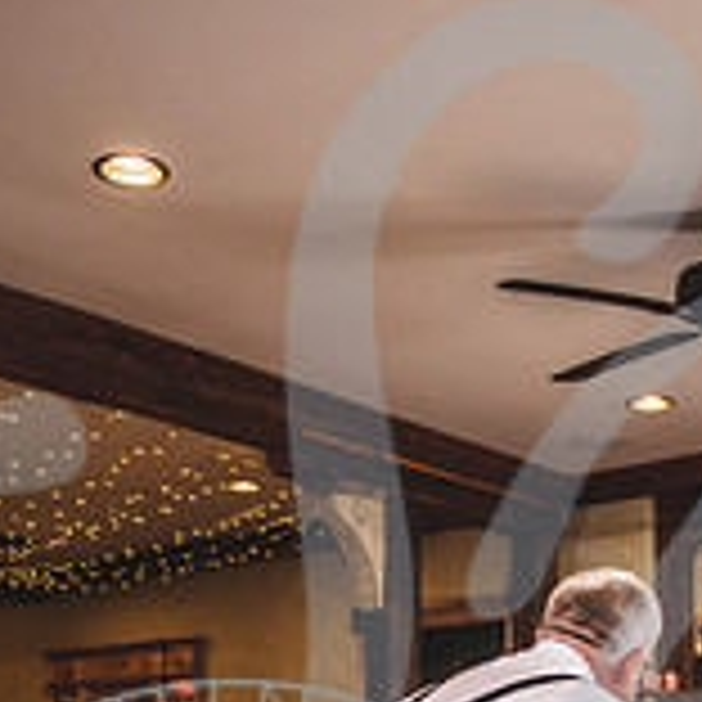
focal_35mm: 59
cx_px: 436
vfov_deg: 26.9
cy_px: 756
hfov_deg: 29.0
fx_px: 1354
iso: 100
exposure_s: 1/100
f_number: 2.8
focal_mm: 24
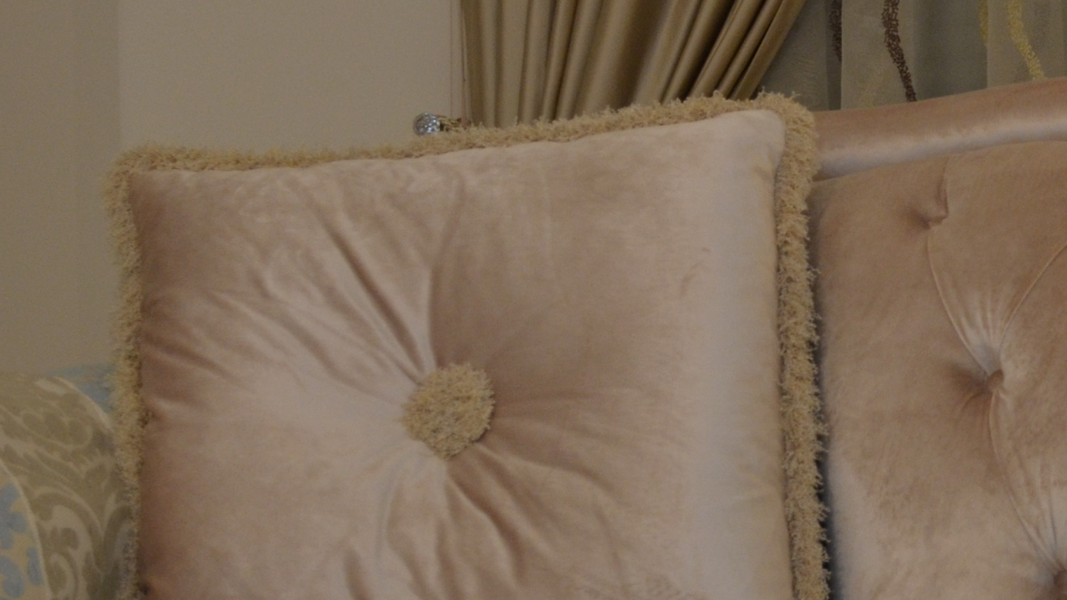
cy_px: 199
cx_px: 1175
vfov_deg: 10.9
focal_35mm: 111
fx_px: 3141
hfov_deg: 18.5
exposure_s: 1/20
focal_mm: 24
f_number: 4
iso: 500
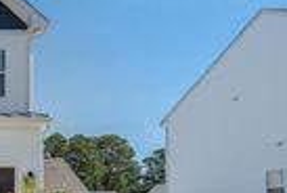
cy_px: 149
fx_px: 407
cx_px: -153
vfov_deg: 26.2
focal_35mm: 51
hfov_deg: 26.6
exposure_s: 1/1000
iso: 320
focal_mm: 14
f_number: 9
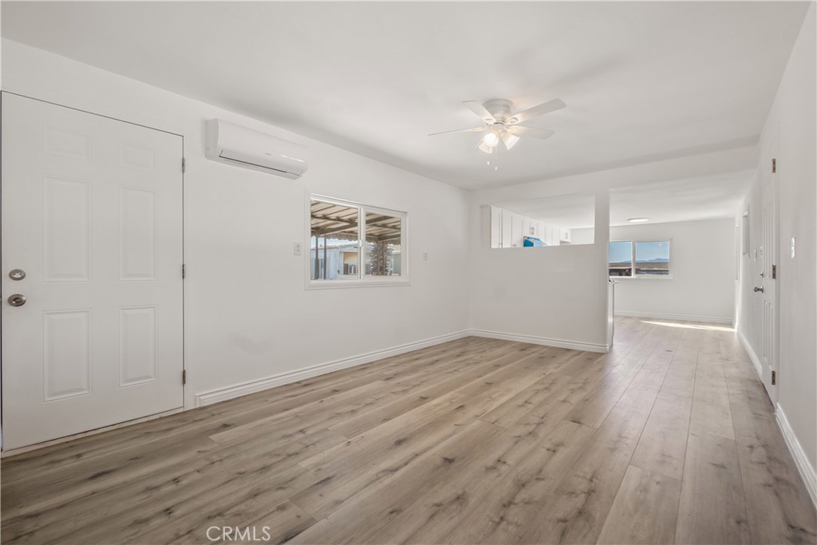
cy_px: 272
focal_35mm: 15
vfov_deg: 77.3
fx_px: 340
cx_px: 408
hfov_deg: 100.4
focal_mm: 10
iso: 400
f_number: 8
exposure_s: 1/15
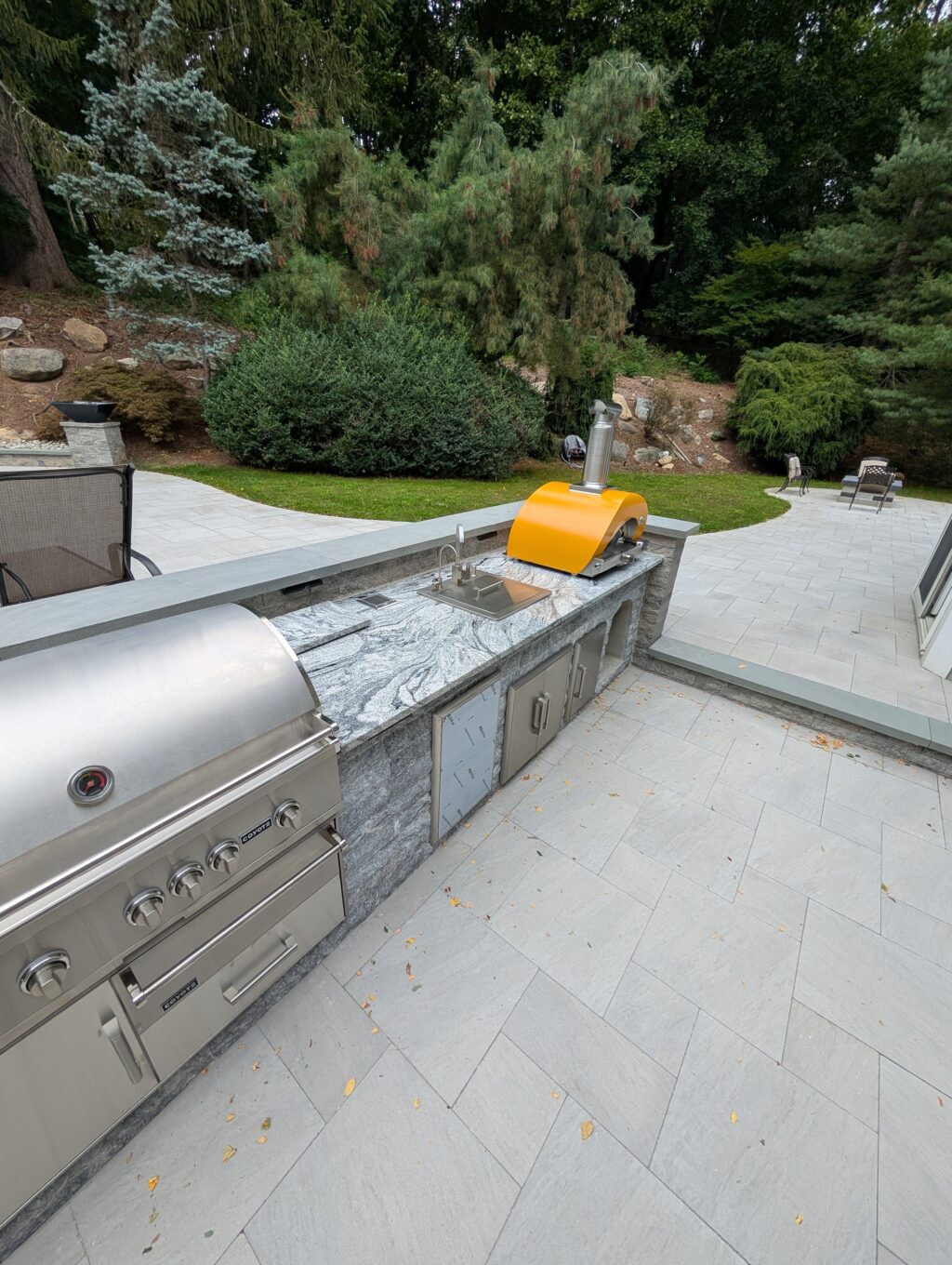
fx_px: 439
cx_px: 476
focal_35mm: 12
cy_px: 632
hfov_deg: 94.6
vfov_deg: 110.5
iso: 56
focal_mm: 2.02
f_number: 1.7
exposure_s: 1/1148
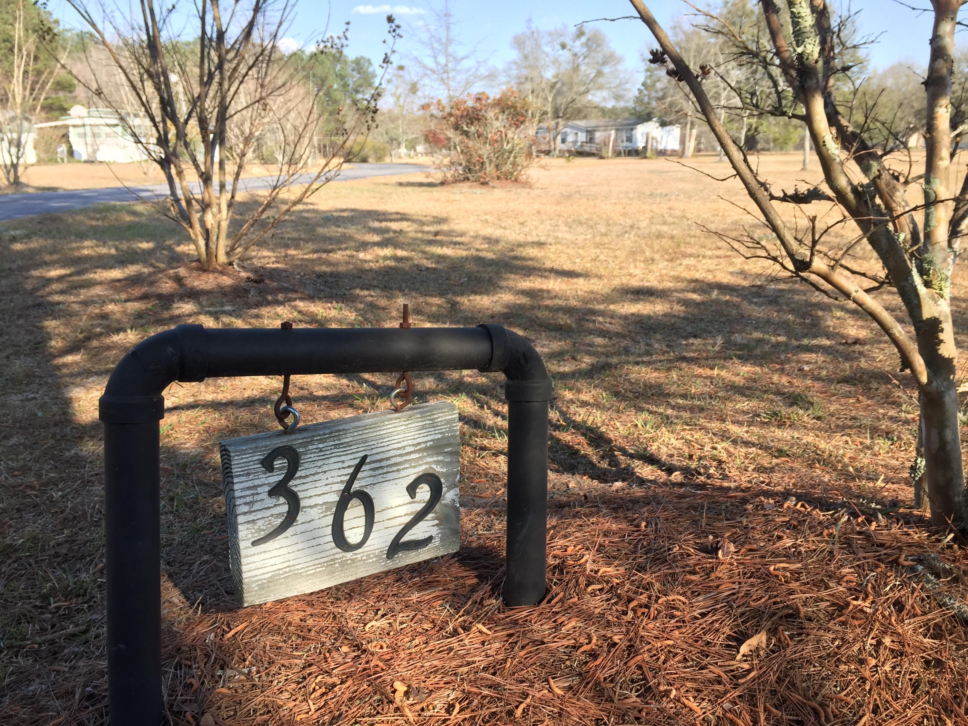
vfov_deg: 48.2
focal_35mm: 29
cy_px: 363
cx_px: 484
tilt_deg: -14.2
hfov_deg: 61.7
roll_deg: -0.7
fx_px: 811
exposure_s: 1/534
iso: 32
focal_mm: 4.15
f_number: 2.2
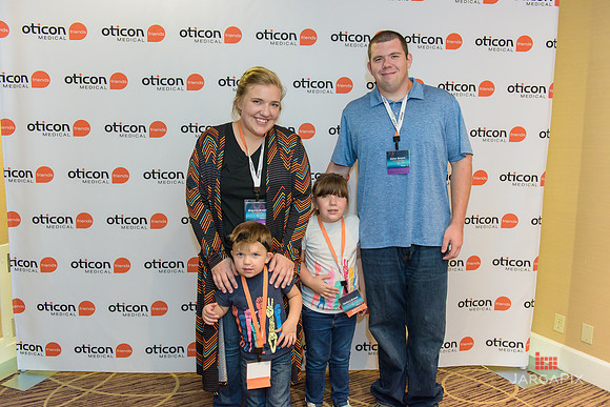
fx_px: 491
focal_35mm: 29
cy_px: 204
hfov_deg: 63.6
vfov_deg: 45.0
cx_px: 305
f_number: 3.2
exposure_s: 1/125
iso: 1600
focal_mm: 29
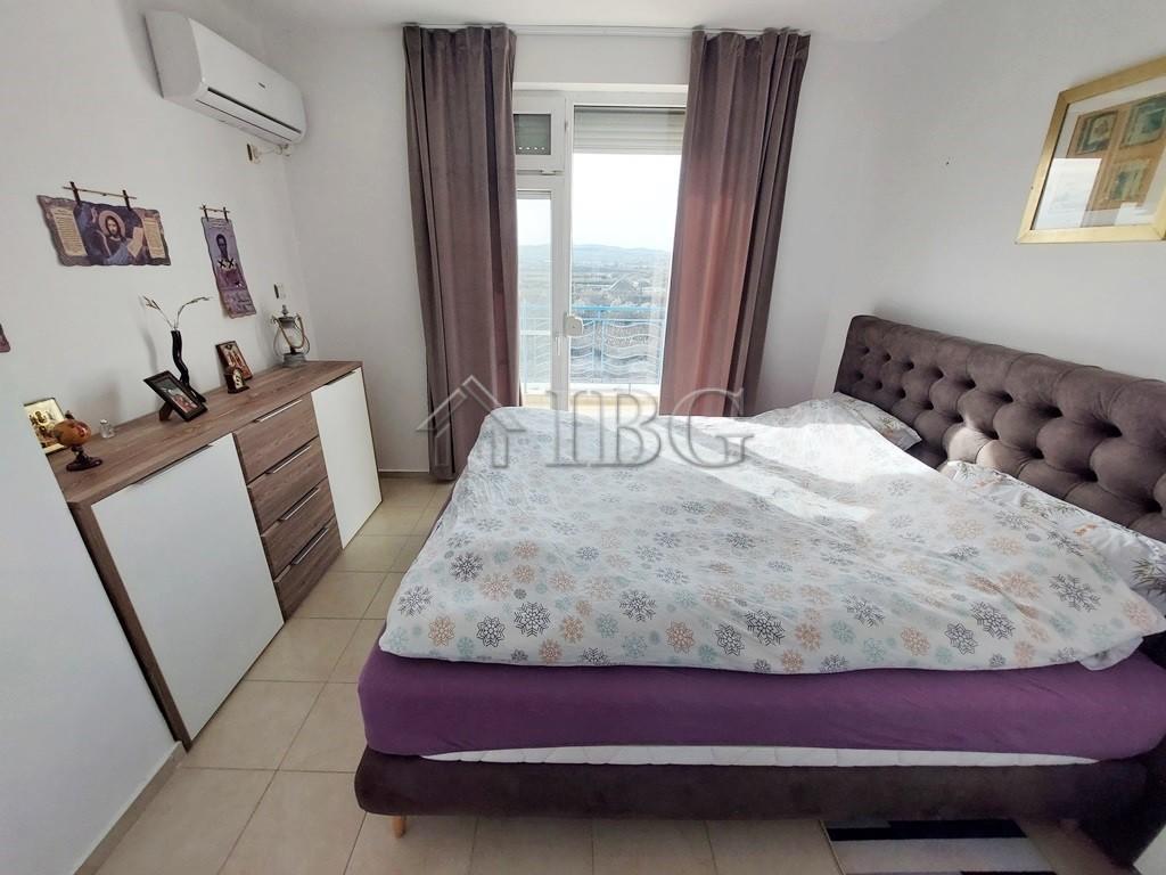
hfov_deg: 106.2
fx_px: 438
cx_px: 583
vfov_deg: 89.9
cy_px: 438
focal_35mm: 13
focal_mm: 1.74
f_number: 2.2
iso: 50
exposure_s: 1/264
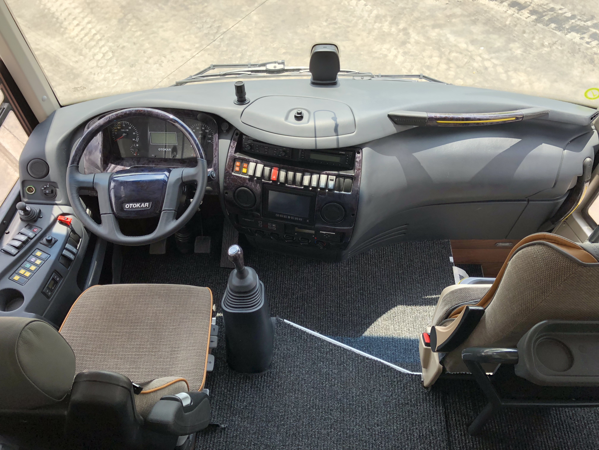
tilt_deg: -54.0
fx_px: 485
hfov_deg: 63.4
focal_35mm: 28
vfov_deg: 49.7
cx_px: 300
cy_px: 225
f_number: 1.8
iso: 20
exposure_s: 1/343
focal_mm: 4
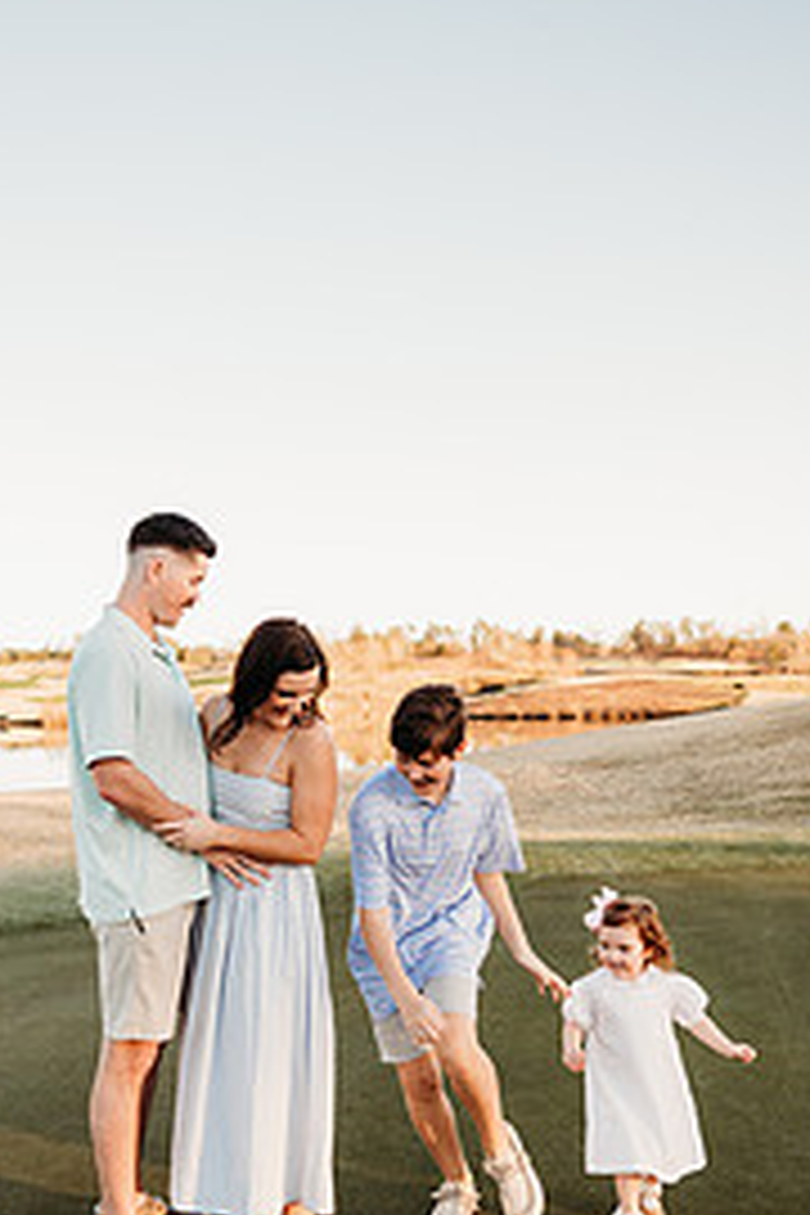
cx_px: 252
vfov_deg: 48.3
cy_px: 693
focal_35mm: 40
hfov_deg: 33.0
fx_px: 1350
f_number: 2.5
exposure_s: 1/640
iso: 160
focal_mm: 24
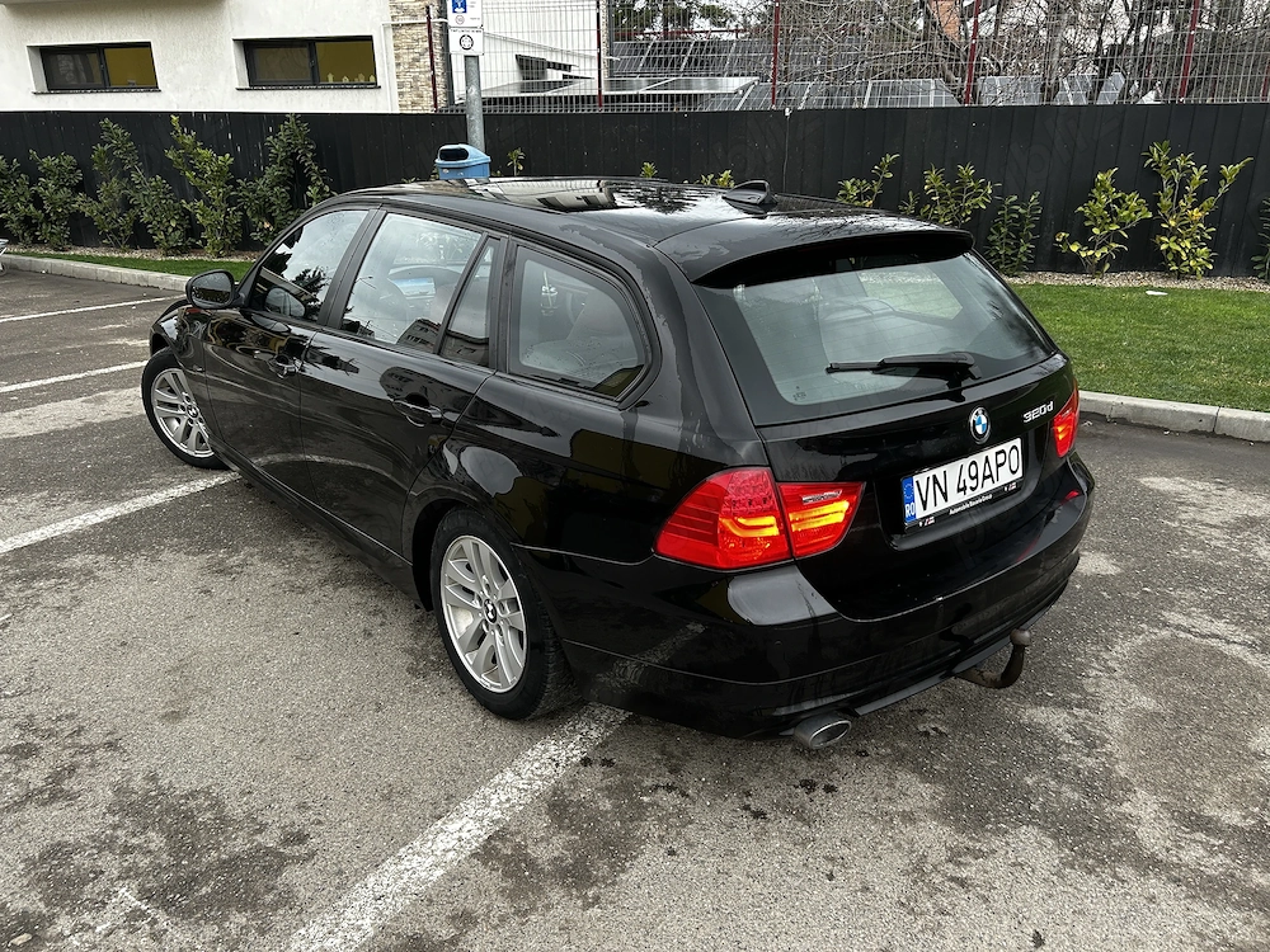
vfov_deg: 53.1
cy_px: 476
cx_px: 635
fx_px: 954
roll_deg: +0.8
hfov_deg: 67.3
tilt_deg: -20.2
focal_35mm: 26
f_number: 1.5
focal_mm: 5.7
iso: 125
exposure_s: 1/64
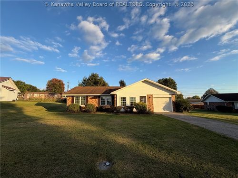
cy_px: 89
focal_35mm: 14
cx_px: 119
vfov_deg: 85.7
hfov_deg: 102.1
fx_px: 96
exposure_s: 1/694
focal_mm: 2.22
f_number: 2.2
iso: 40
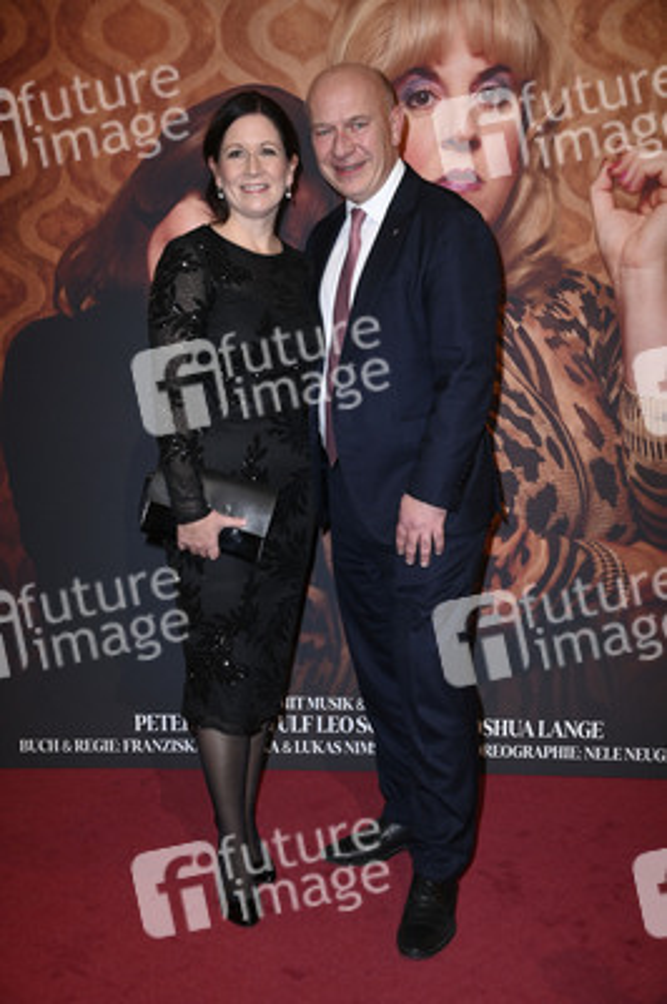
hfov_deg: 28.0
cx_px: 334
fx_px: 1336
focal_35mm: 48
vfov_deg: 41.1
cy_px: 502
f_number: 5.6
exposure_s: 1/250
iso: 1250
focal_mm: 48
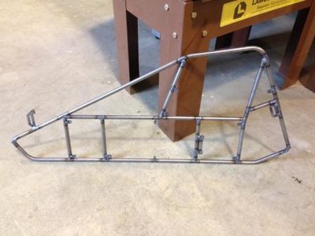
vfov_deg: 42.9
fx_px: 300
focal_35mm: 33
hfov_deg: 55.4
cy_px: 118
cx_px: 158
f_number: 2.4
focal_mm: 4.12
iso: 200
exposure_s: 1/20
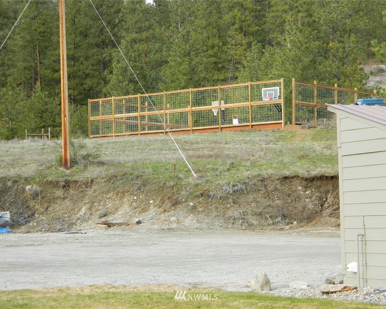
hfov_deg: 17.8
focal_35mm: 108
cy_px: 155
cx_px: 197
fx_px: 1234
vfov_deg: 14.3
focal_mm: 18.6
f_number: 4.5
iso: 80
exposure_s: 1/125
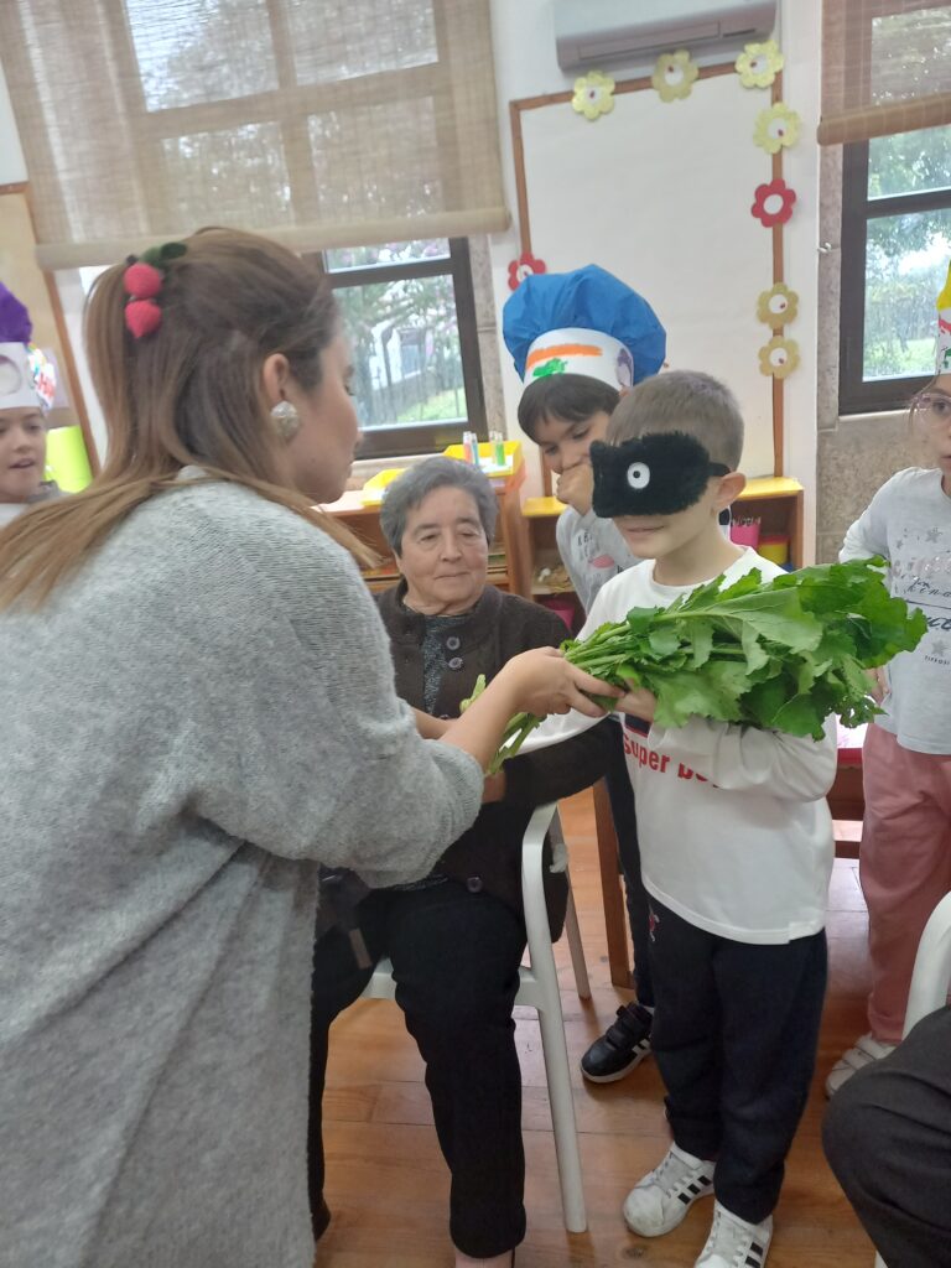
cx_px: 476
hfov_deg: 54.9
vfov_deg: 69.4
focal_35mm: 25
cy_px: 634
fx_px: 916
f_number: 1.8
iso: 400
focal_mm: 4.65
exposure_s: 1/33
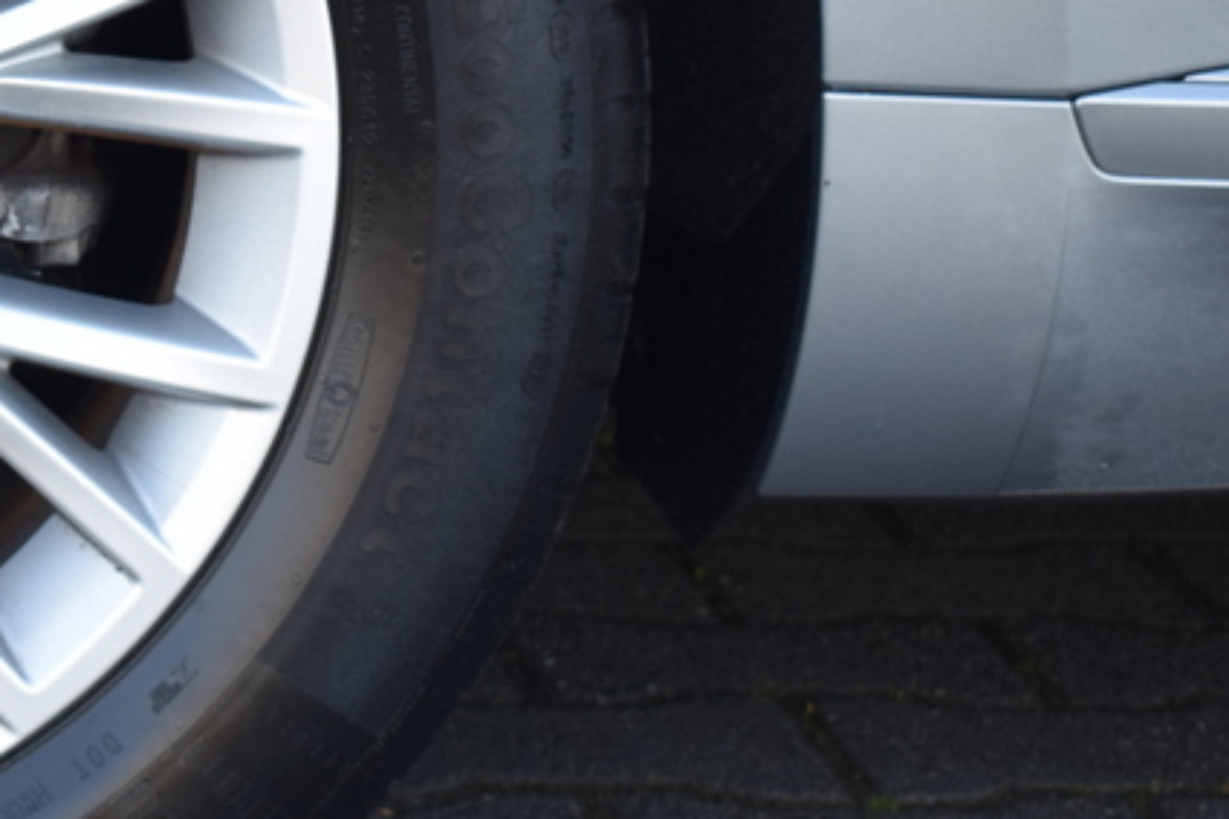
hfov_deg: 12.3
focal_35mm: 161
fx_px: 5494
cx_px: -411
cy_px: 78
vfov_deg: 8.5
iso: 400
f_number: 6.3
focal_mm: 38
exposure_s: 1/160
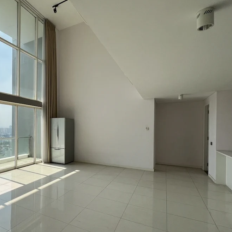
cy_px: 129
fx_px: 159
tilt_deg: -1.4
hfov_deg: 67.2
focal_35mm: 21
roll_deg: -1.2
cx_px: 56
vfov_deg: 71.9
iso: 32
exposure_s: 1/1815
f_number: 1.8
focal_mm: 1.57
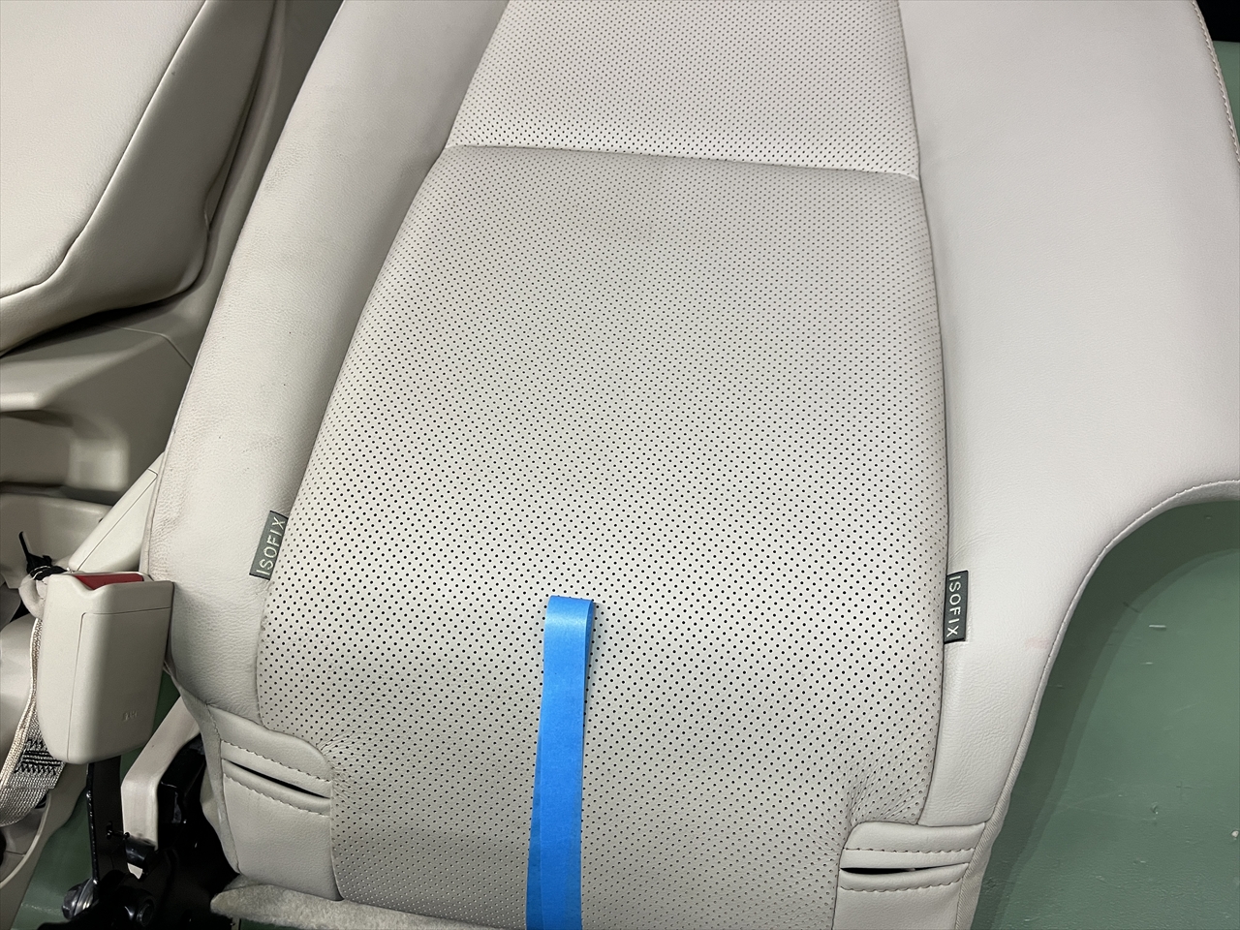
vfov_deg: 53.1
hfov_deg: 67.3
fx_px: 931
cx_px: 620
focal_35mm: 26
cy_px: 465
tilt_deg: -66.6
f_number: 1.6
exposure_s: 1/93
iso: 125
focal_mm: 5.1
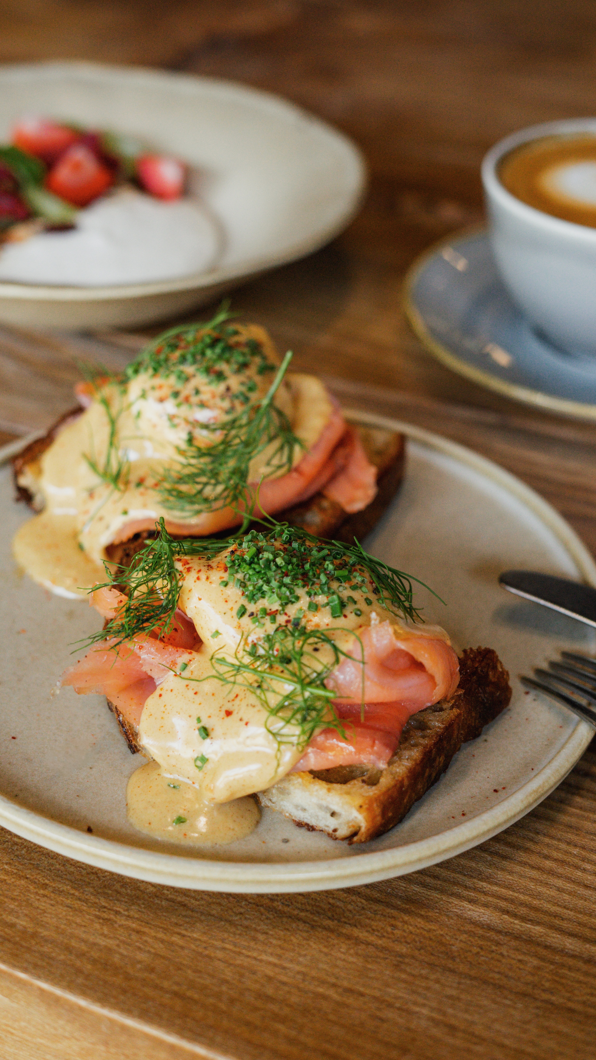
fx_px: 1489
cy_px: 530
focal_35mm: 53
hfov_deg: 22.6
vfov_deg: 39.2
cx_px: 259
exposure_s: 1/160
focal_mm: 50
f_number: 4
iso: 1600
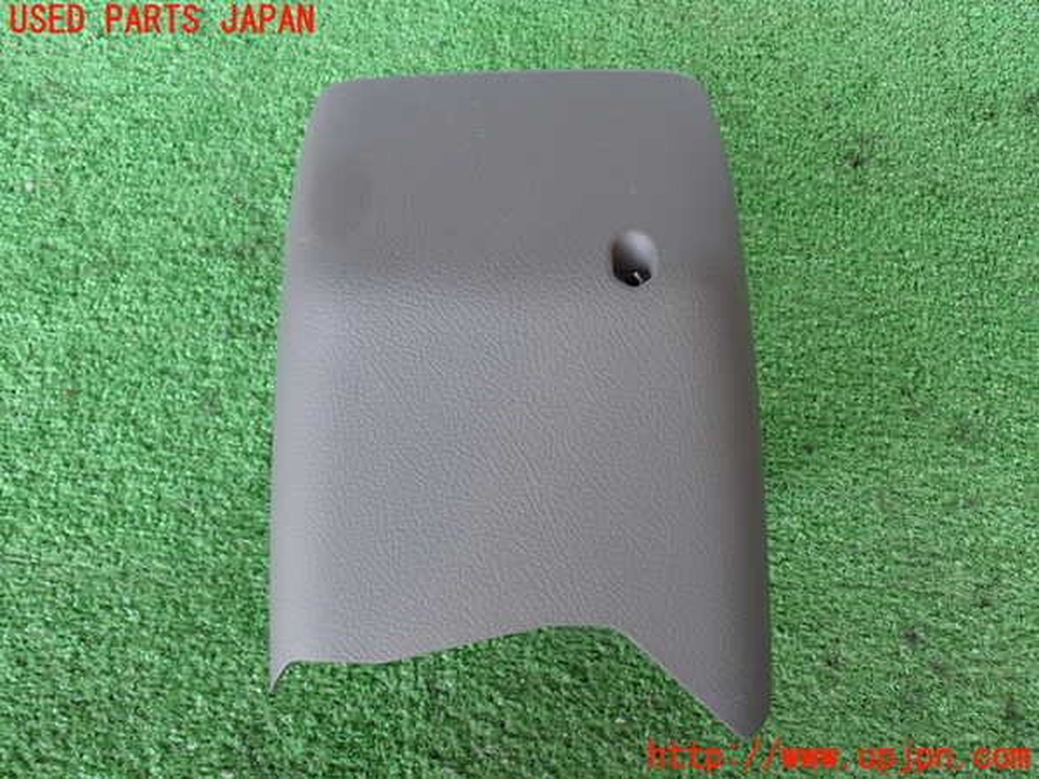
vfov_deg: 37.7
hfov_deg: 49.0
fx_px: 1141
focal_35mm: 38
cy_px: 390
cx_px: 520
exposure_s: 1/40
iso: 200
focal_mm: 6.83
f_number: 2.7
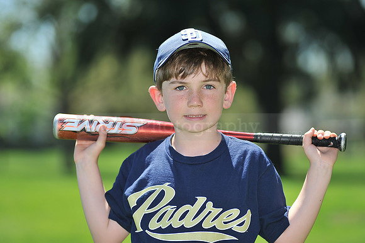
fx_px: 1824
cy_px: 122
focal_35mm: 180
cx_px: 182
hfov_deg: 11.4
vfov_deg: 7.6
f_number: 4.5
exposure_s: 1/1250
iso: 200
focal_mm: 180
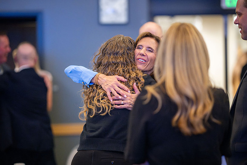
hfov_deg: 19.5
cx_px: 124
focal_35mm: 105
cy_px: 82
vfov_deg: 13.0
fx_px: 721
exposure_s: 1/500
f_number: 1.4
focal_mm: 105
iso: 6400
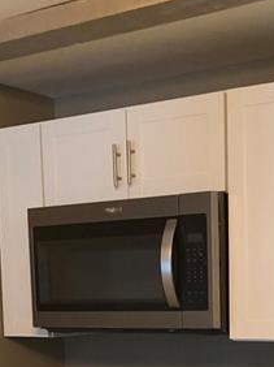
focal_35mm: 79
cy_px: 384
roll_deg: +1.1
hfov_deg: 18.5
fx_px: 835
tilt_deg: -5.6
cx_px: 206
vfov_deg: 23.5
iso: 64
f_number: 1.8
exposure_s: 1/15
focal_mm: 3.99
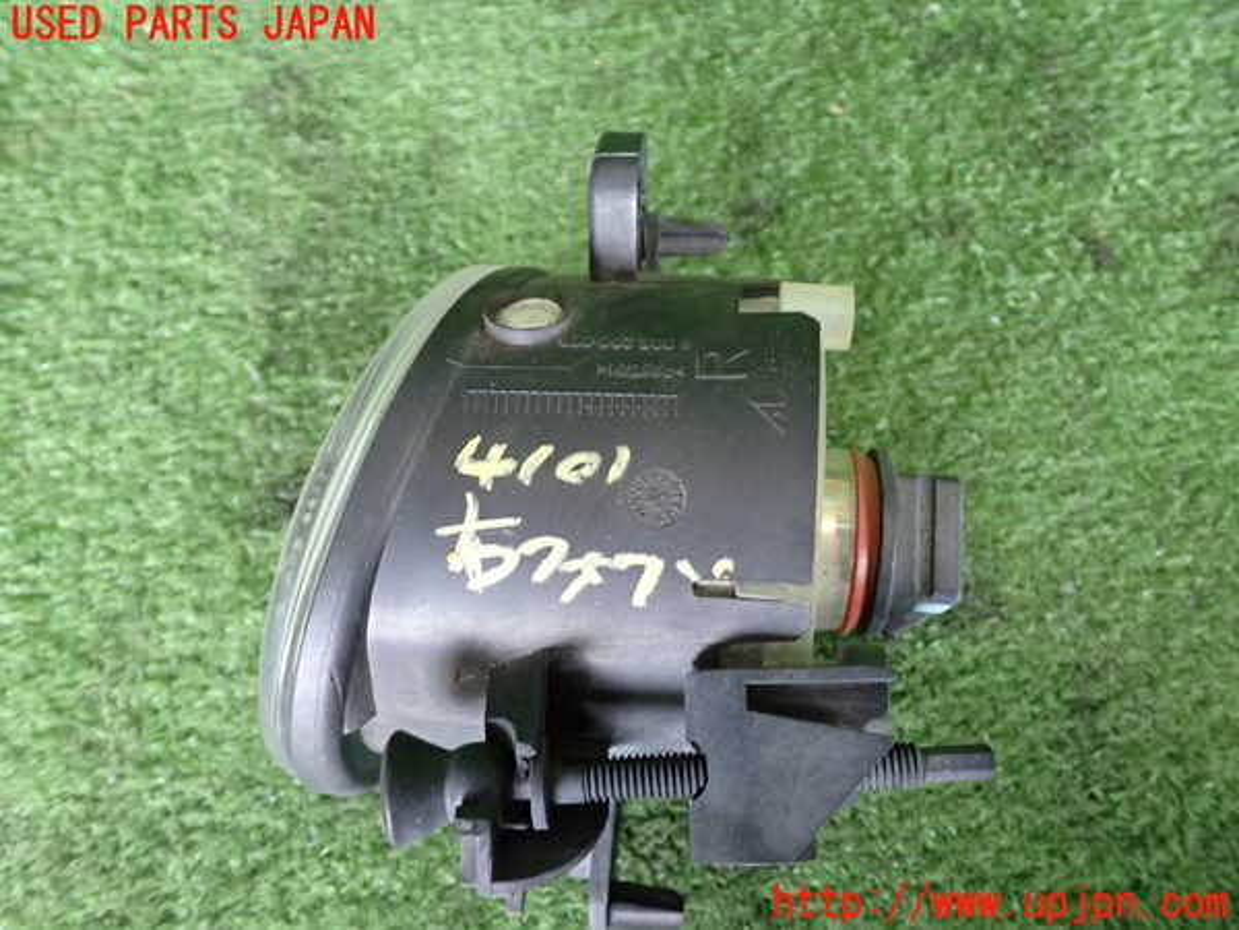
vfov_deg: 44.2
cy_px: 465
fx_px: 1145
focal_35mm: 32
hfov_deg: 56.8
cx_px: 620
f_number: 2.4
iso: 400
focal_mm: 5.79
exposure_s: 1/30
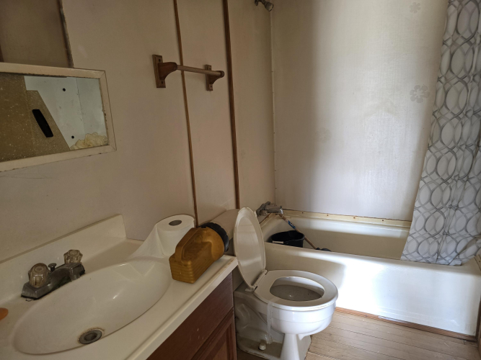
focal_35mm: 23
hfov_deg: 73.9
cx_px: 240
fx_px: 320
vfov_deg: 58.9
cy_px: 180
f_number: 1.7
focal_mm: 6.3
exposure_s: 1/17.2
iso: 160
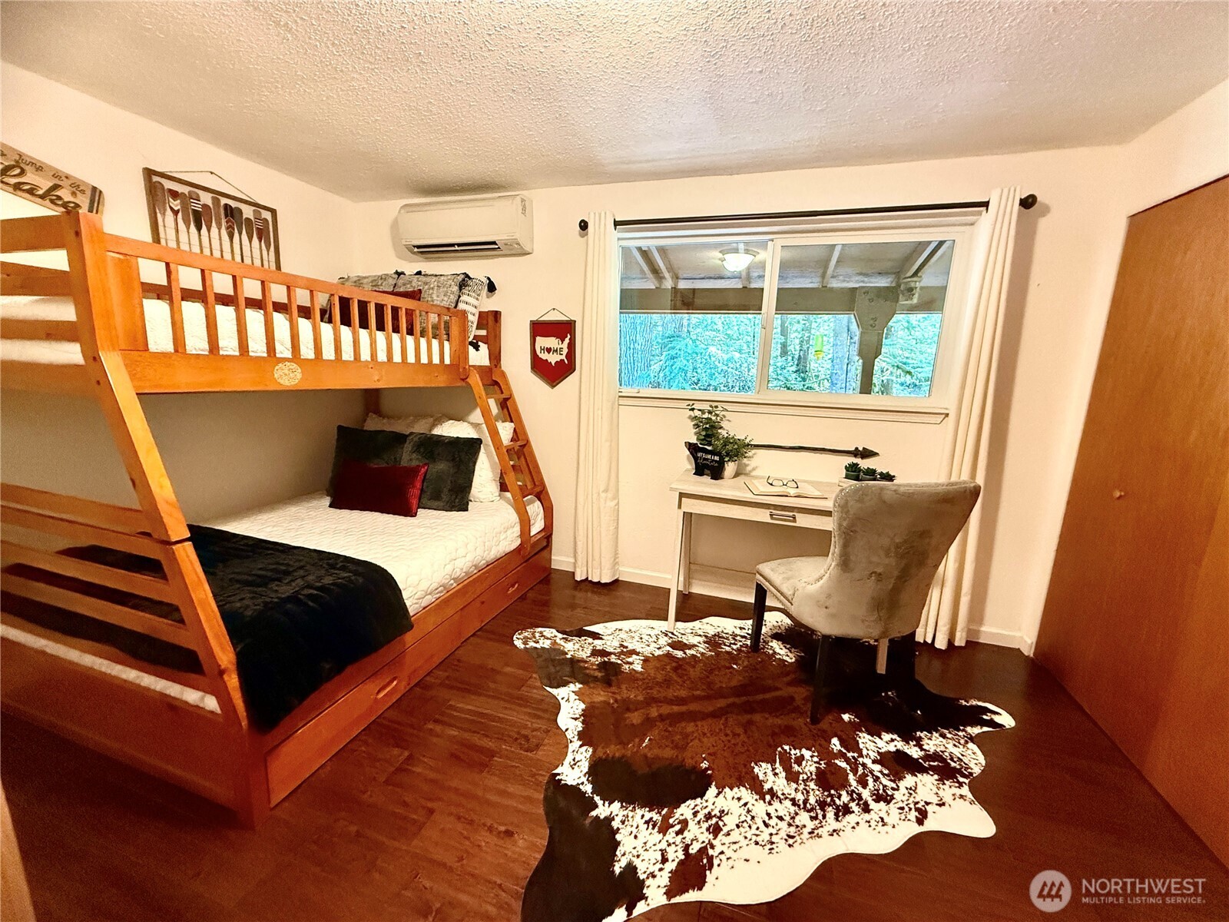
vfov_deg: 85.7
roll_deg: -1.2
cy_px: 461
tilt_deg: -10.6
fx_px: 497
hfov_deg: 102.1
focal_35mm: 14
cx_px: 614
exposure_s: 1/60
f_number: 2.2
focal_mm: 2.22
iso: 640
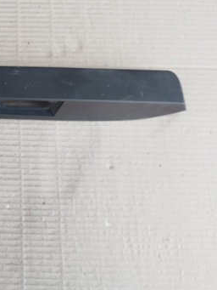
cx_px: -53
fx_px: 376
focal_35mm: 45
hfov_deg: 27.6
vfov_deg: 41.4
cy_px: 94
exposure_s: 1/100
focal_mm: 5.31
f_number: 1.7
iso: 100
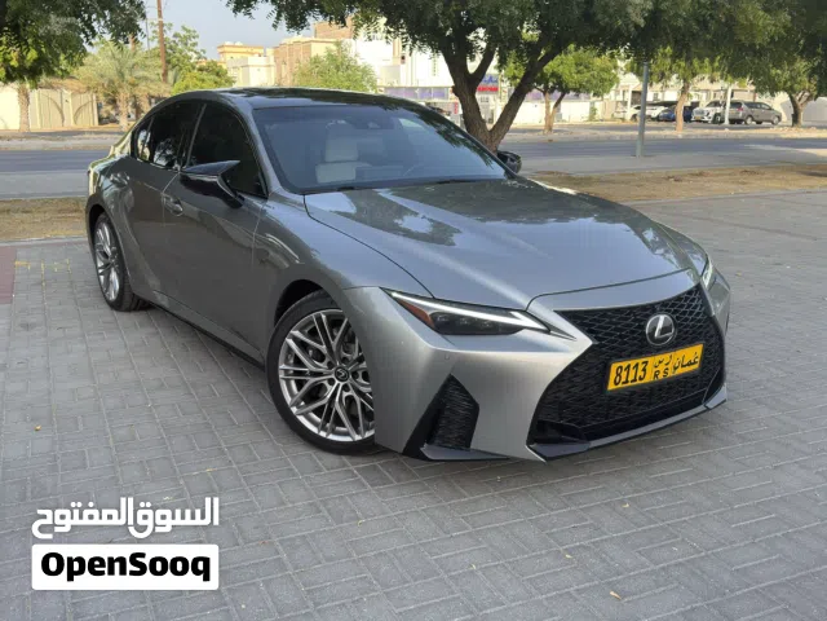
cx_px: 414
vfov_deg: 40.7
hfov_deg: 52.6
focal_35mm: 35
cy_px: 310
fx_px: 836
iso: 80
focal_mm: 6.76
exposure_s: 1/1282
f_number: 1.78
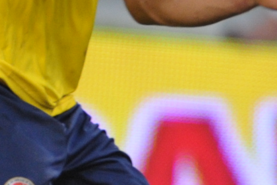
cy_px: 2
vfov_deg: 0.5
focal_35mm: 2970
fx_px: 22832
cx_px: 42
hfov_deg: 0.7
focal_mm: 400
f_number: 4.5
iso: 2500
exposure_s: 1/800
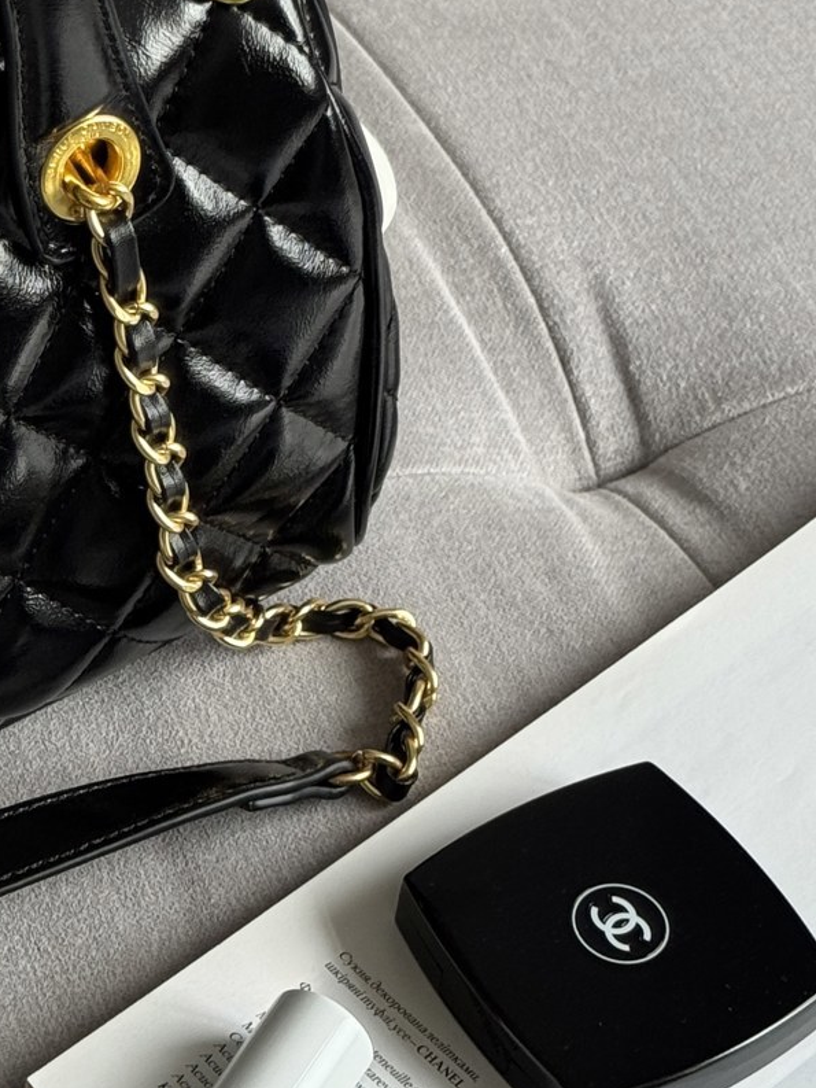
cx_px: -64
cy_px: 543
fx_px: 3802
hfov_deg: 12.1
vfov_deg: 16.3
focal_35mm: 121
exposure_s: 1/74
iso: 100
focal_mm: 6.76
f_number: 1.78
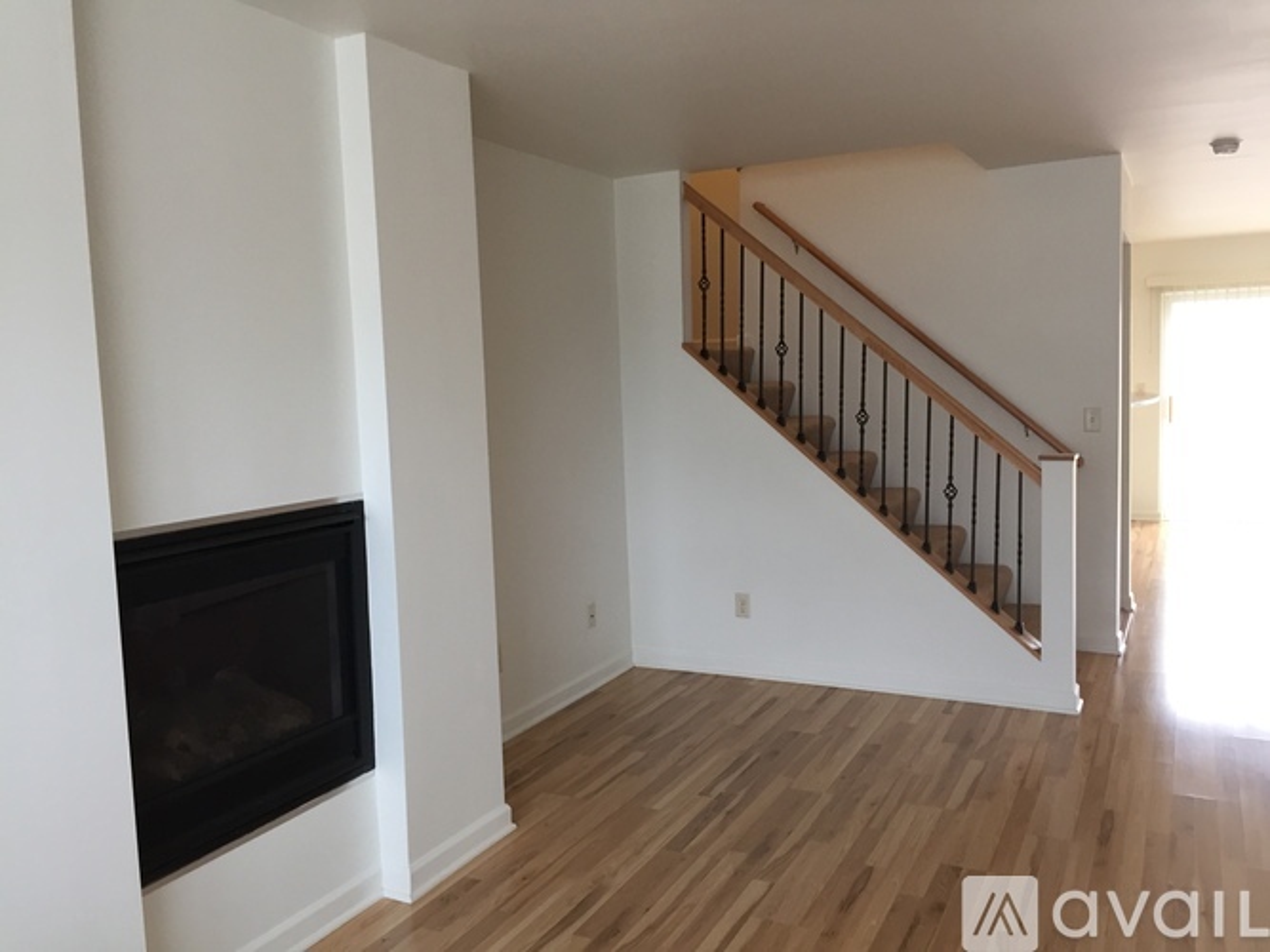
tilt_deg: -5.7
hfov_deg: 61.7
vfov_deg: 48.2
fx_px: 1064
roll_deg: +1.1
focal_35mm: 29
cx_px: 635
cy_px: 476
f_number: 2.2
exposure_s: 1/30
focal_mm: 4.15
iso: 50
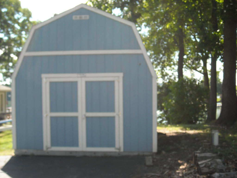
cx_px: 118
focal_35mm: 44
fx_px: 301
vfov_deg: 32.9
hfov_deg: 42.9
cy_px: 89
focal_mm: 7.1
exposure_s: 1/250
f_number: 3.1
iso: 64
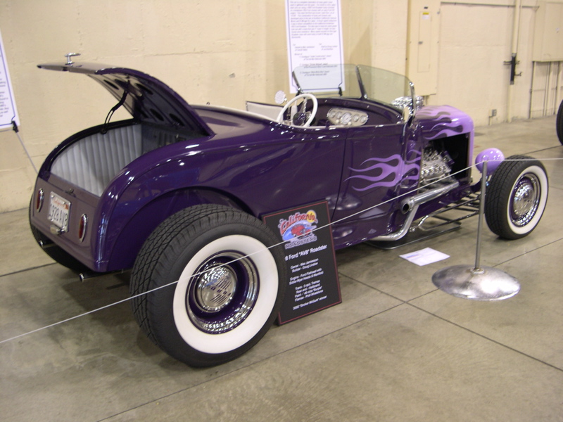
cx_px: 282
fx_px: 618
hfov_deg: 49.0
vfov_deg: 37.7
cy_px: 211
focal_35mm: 38
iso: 100
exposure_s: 1/16
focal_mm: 8
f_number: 2.8
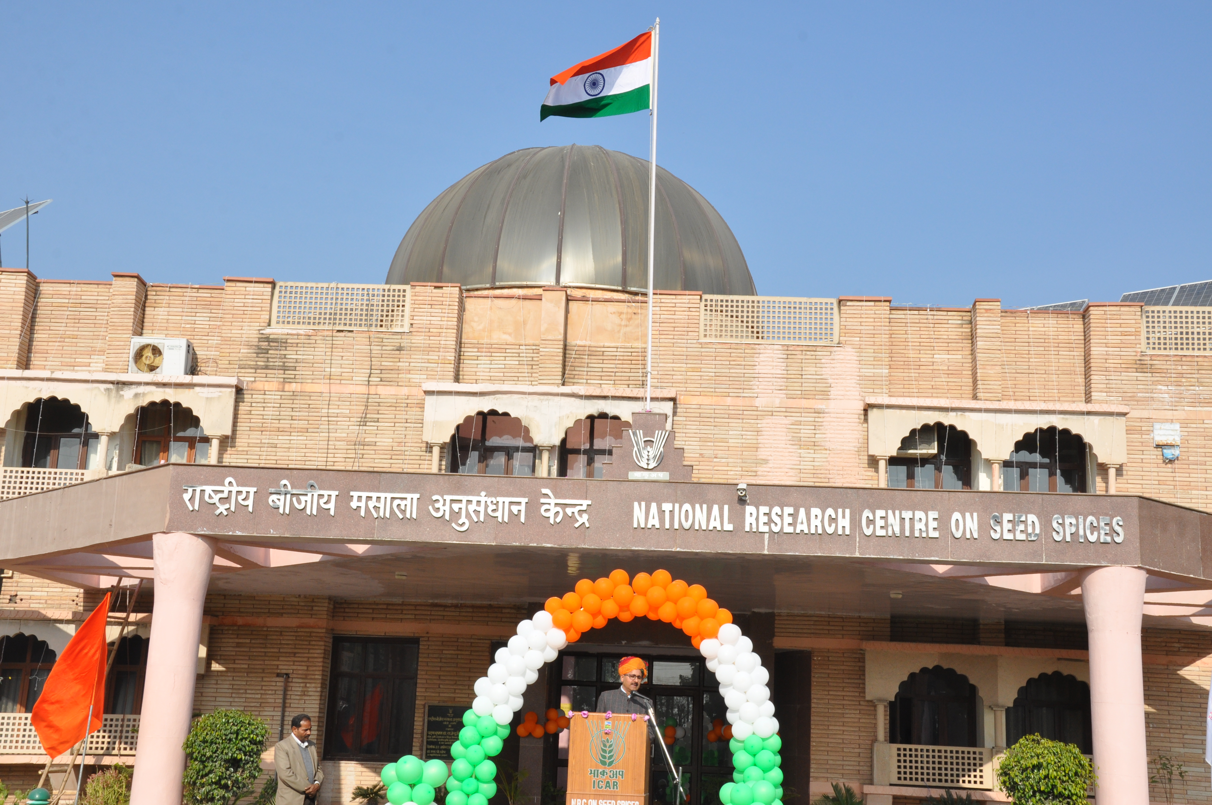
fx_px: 1614
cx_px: 606
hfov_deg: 41.2
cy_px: 402
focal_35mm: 48
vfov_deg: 28.0
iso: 400
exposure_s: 1/250
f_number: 16
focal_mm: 32
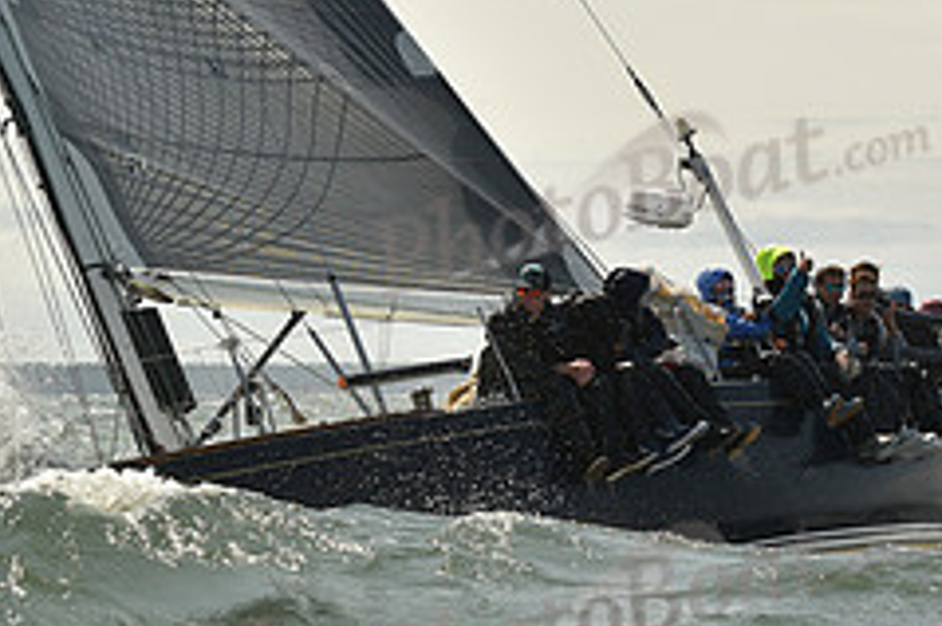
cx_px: 173
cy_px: 455
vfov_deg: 8.1
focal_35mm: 170
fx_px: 4445
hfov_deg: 12.0
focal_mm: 70
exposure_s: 1/800
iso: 250
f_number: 10
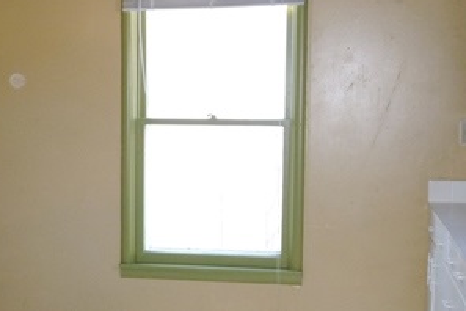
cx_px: 202
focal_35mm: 65
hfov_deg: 30.9
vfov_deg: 20.9
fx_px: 841
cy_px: 184
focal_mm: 5.2
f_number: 3.3
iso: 160
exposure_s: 1/30
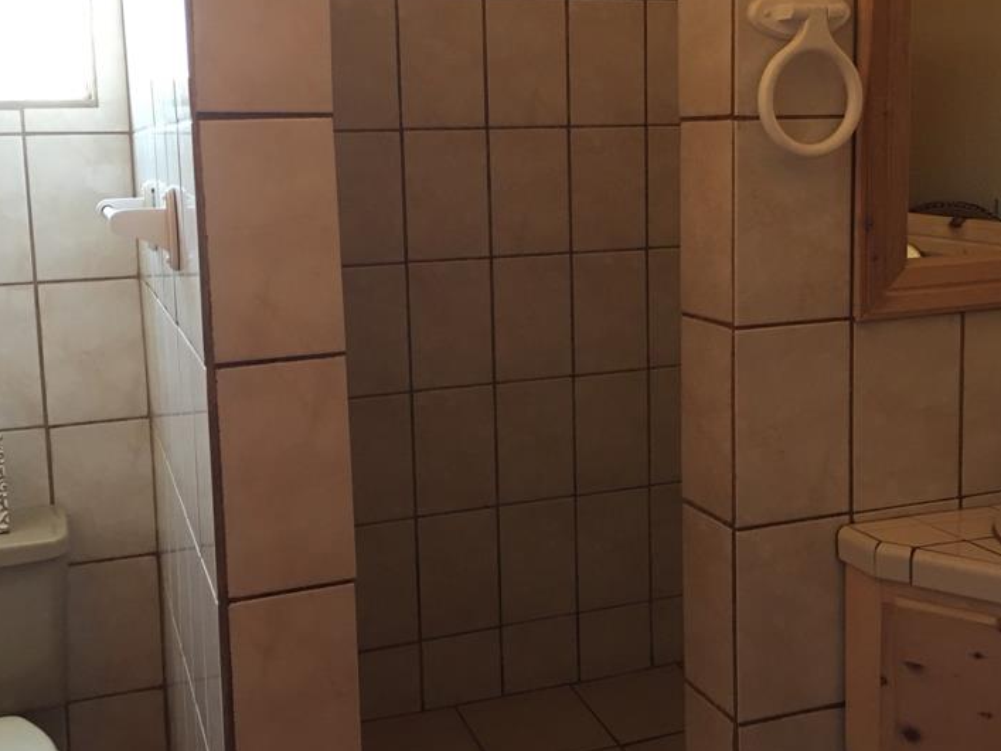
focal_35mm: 42
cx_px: 558
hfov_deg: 44.7
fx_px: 1214
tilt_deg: -6.4
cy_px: 303
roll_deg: +1.0
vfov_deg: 34.2
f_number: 2.2
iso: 125
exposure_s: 1/15
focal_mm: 4.15
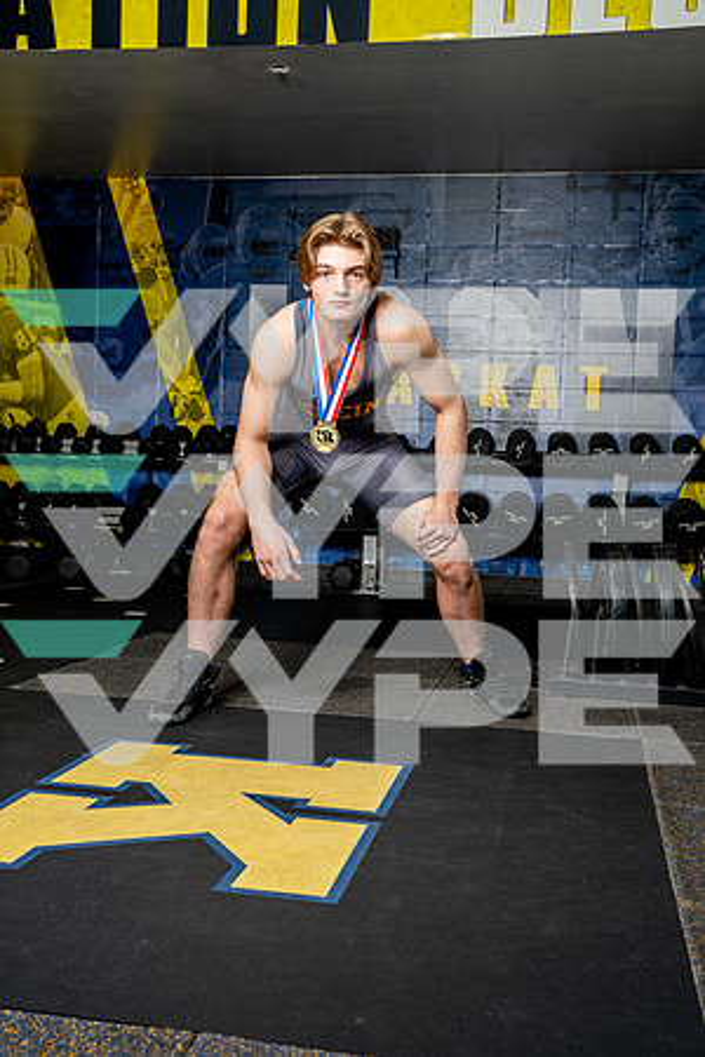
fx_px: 1146
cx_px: 352
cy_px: 528
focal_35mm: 39
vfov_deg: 49.6
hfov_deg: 34.2
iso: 160
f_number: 5.6
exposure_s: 1/250
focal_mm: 39
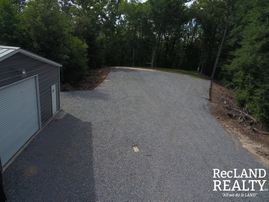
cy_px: 101
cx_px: 134
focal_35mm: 20
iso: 100
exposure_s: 1/740
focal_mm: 3.61
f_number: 2.8
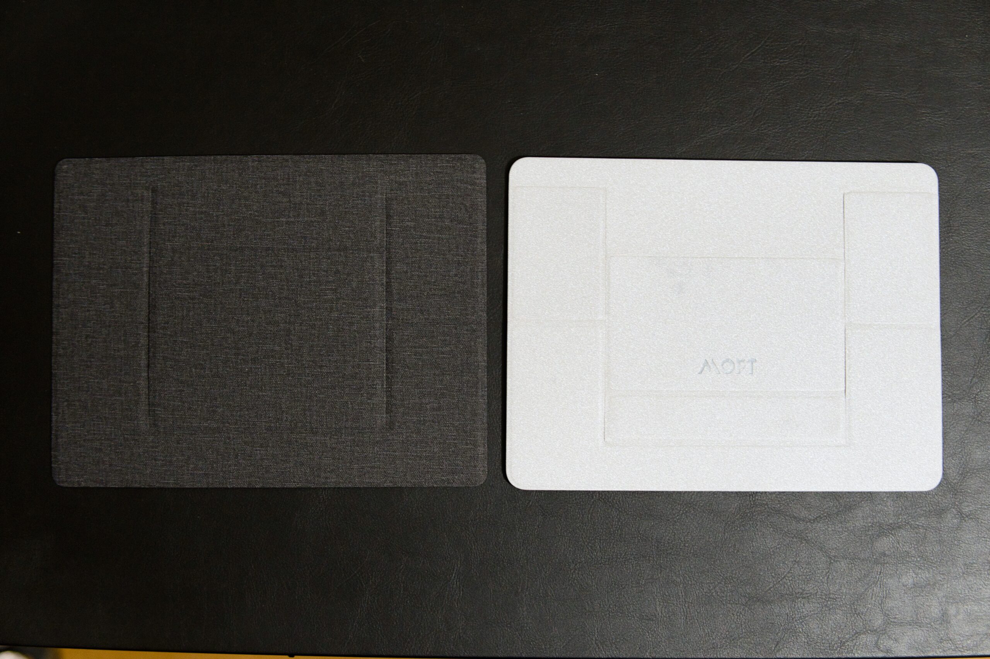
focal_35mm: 45
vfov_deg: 29.8
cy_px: 330
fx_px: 1237
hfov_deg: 43.6
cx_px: 495
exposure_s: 1/40
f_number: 2.8
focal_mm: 30
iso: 1250
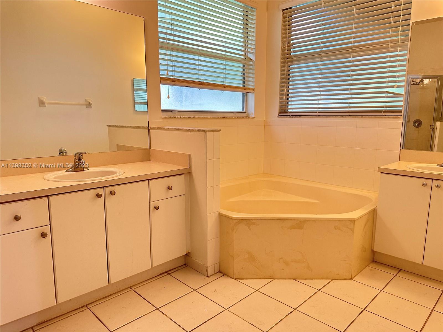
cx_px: 222
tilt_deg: -9.4
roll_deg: -0.4
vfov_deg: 56.8
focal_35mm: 24
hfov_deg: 71.6
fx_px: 307
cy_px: 166
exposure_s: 1/60
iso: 160
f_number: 1.78
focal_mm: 6.86
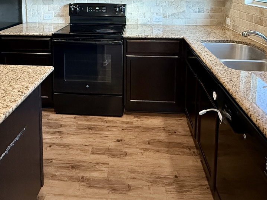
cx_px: 125
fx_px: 216
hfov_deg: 63.4
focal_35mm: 28
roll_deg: -0.8
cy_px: 5
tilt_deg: -5.2
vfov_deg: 43.4
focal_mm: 2.22
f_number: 2.2
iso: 640
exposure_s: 1/60
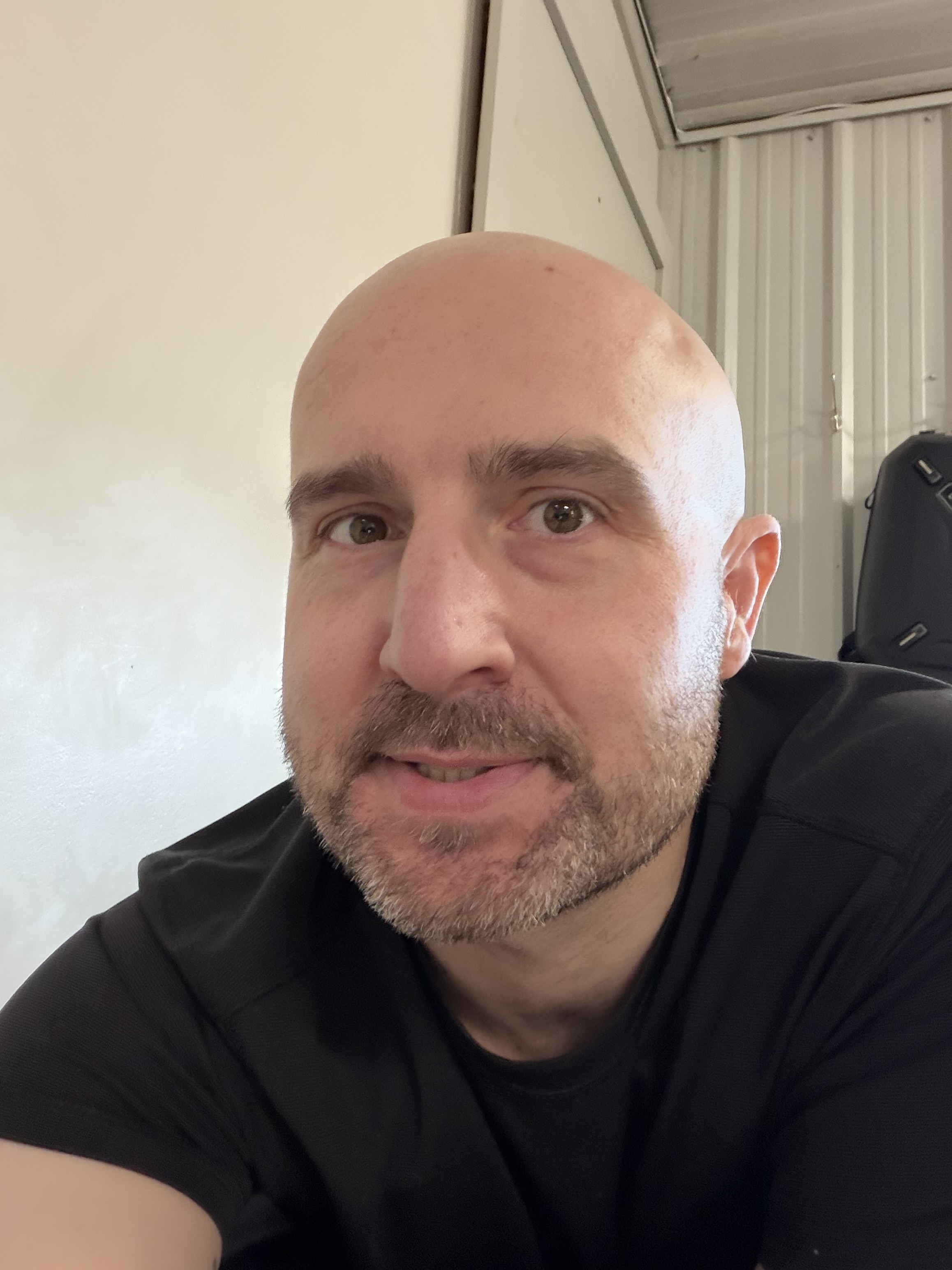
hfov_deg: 46.8
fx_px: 1100
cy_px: 635
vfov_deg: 60.0
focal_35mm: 30
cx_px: 476
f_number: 1.9
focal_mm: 2.71
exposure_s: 1/30
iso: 250
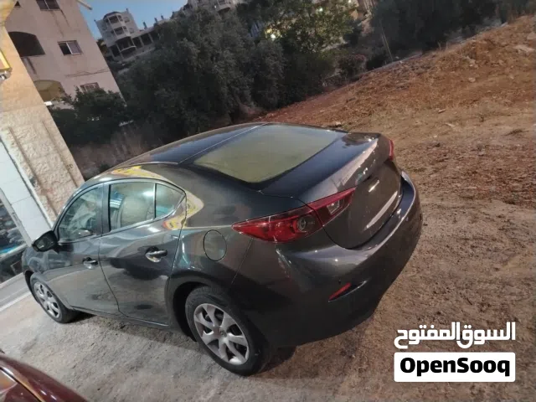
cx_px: 268
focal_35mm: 24
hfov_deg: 71.6
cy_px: 201
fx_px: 372
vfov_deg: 56.8
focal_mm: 5.25
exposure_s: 1/25
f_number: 1.75
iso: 1553
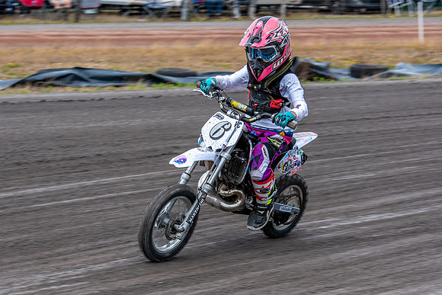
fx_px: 1988
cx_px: 198
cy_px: 176
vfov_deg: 8.5
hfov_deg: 12.7
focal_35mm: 162
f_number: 8
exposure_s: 1/320
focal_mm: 105
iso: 200
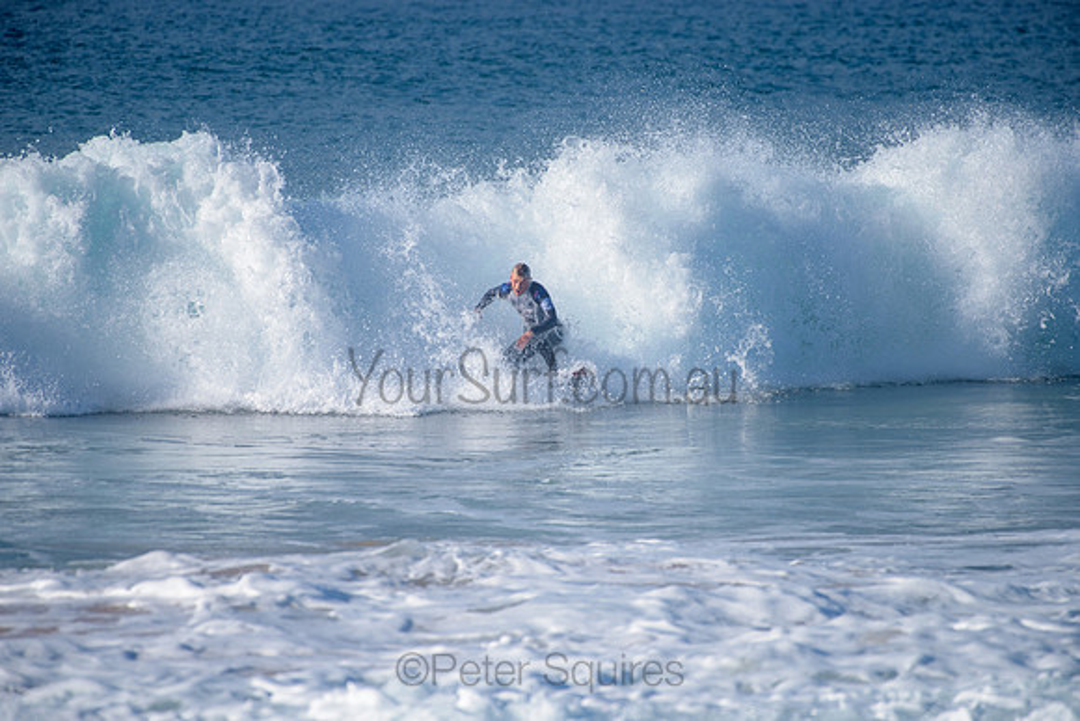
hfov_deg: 4.0
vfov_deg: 2.7
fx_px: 15447
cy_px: 360
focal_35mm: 515
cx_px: 540
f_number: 5.6
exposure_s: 1/2000
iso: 400
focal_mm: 500
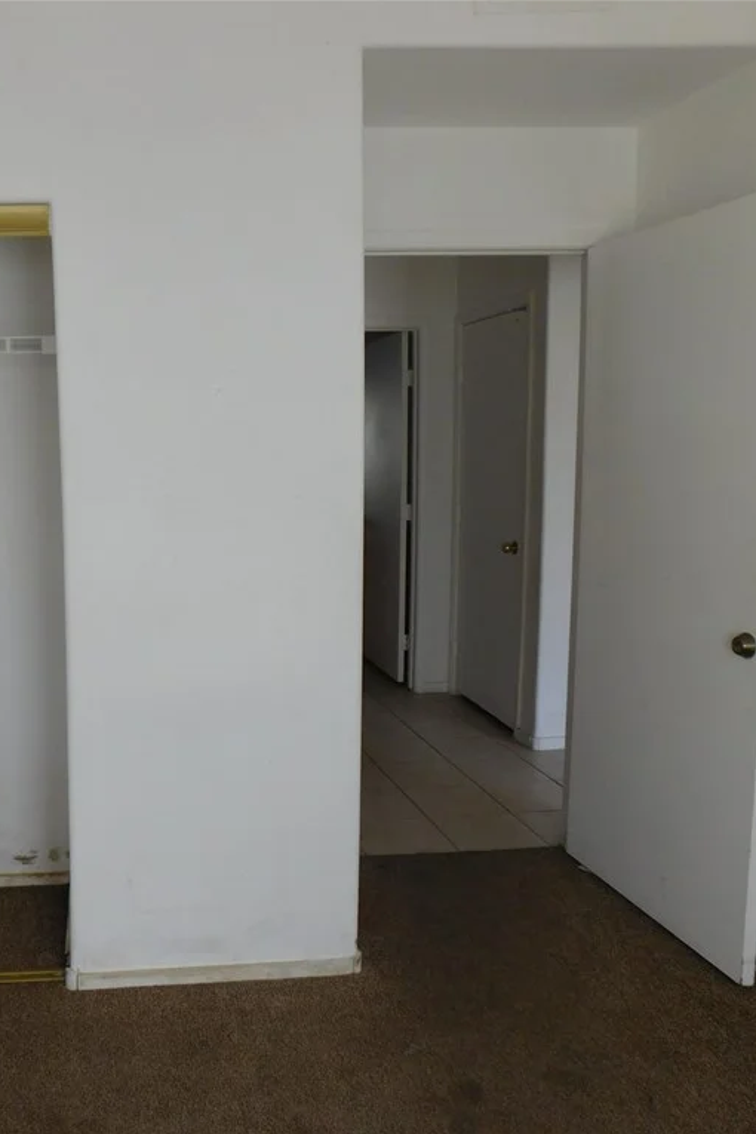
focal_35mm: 32
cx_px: 129
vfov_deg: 58.7
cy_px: 568
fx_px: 1008
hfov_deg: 39.2
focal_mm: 4
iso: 140
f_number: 3
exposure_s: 1/30
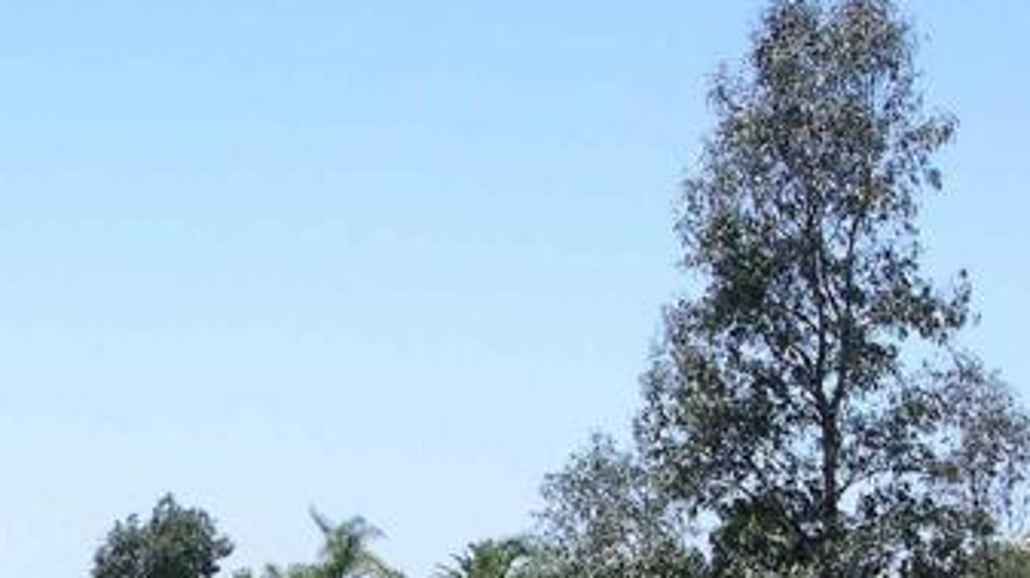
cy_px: 612
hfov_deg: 18.3
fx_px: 3166
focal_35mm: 116
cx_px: 177
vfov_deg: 10.3
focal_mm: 8.9
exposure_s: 1/152
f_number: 8
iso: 50
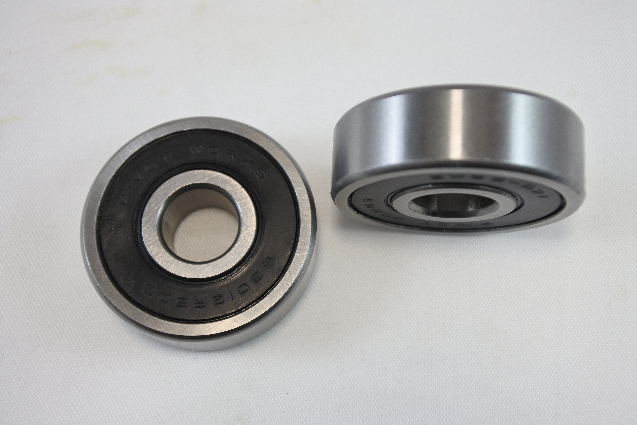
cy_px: 212
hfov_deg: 40.3
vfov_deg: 27.5
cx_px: 318
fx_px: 867
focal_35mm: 49
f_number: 4.5
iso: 400
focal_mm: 18.4
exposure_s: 1/160
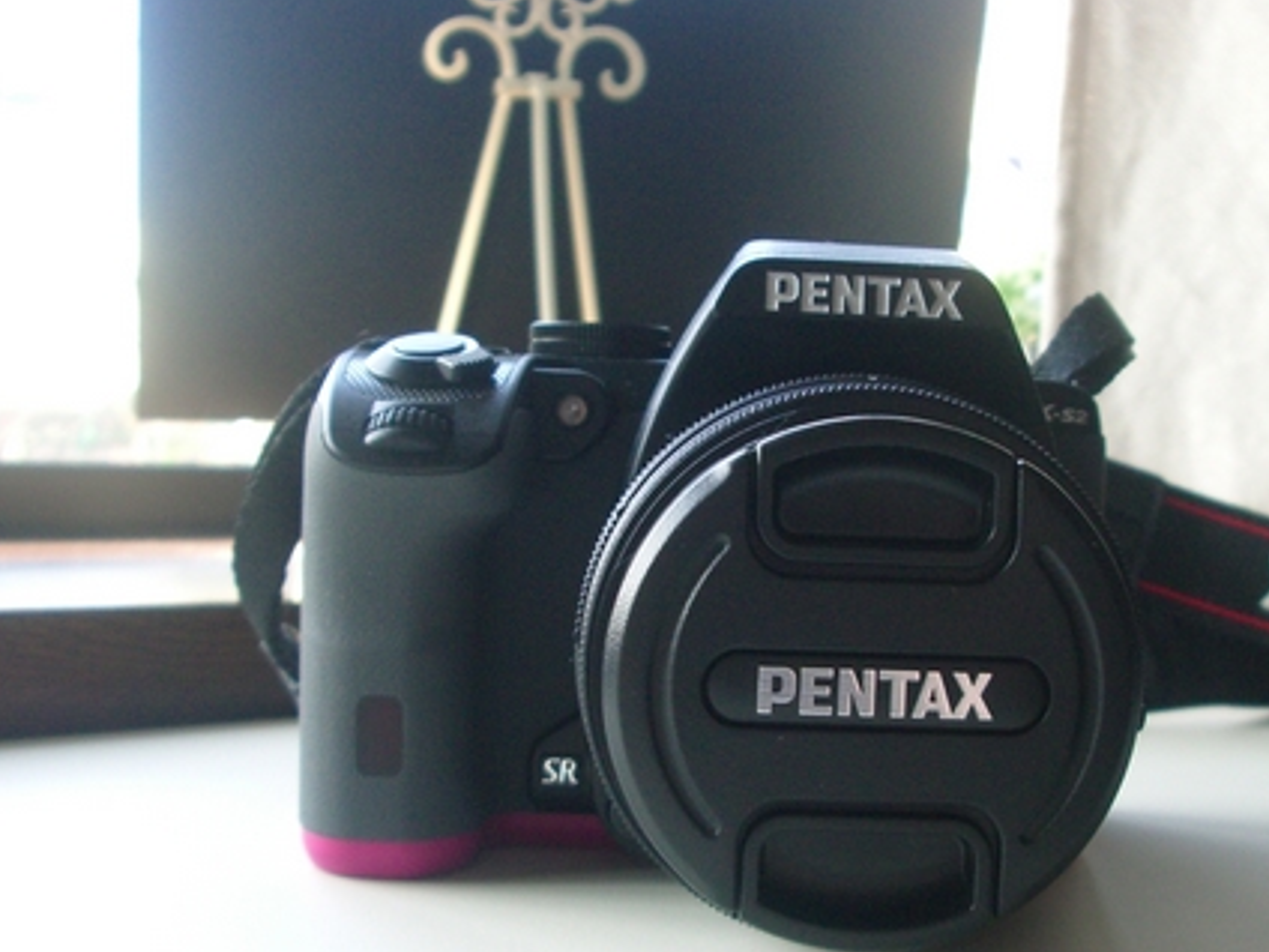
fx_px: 1613
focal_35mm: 44
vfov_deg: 32.8
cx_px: 756
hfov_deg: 42.8
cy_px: 569
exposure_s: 1/60
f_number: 2.6
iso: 200
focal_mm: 5.8
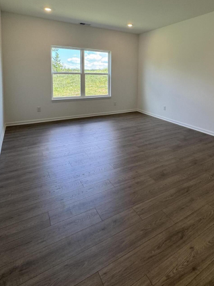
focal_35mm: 22
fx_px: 181
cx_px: 137
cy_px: 89
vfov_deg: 73.4
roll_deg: -0.1
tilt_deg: -5.4
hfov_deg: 60.1
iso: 64
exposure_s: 1/120
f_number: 2.2
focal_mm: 2.22
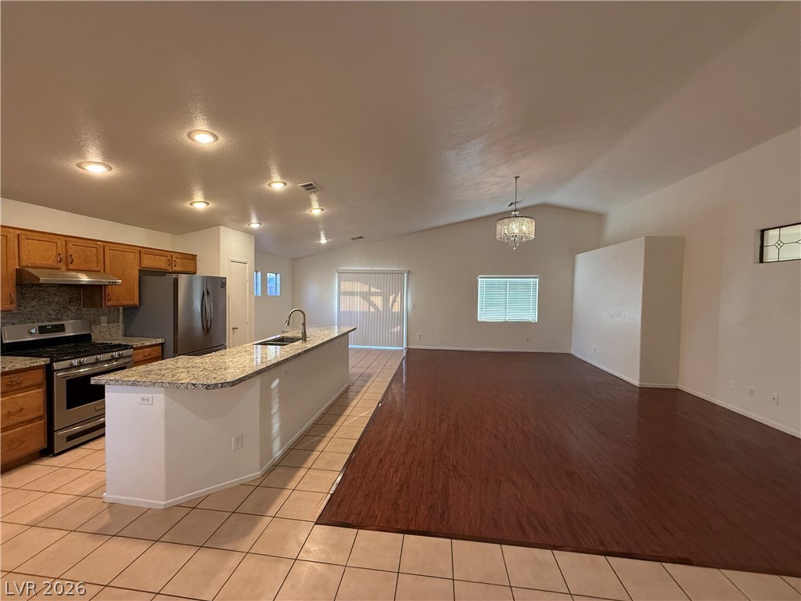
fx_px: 324
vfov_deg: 85.7
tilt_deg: -1.6
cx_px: 400
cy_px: 300
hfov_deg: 102.1
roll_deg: -0.8
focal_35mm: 14
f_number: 2.2
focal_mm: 2.22
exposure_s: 1/120
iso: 320
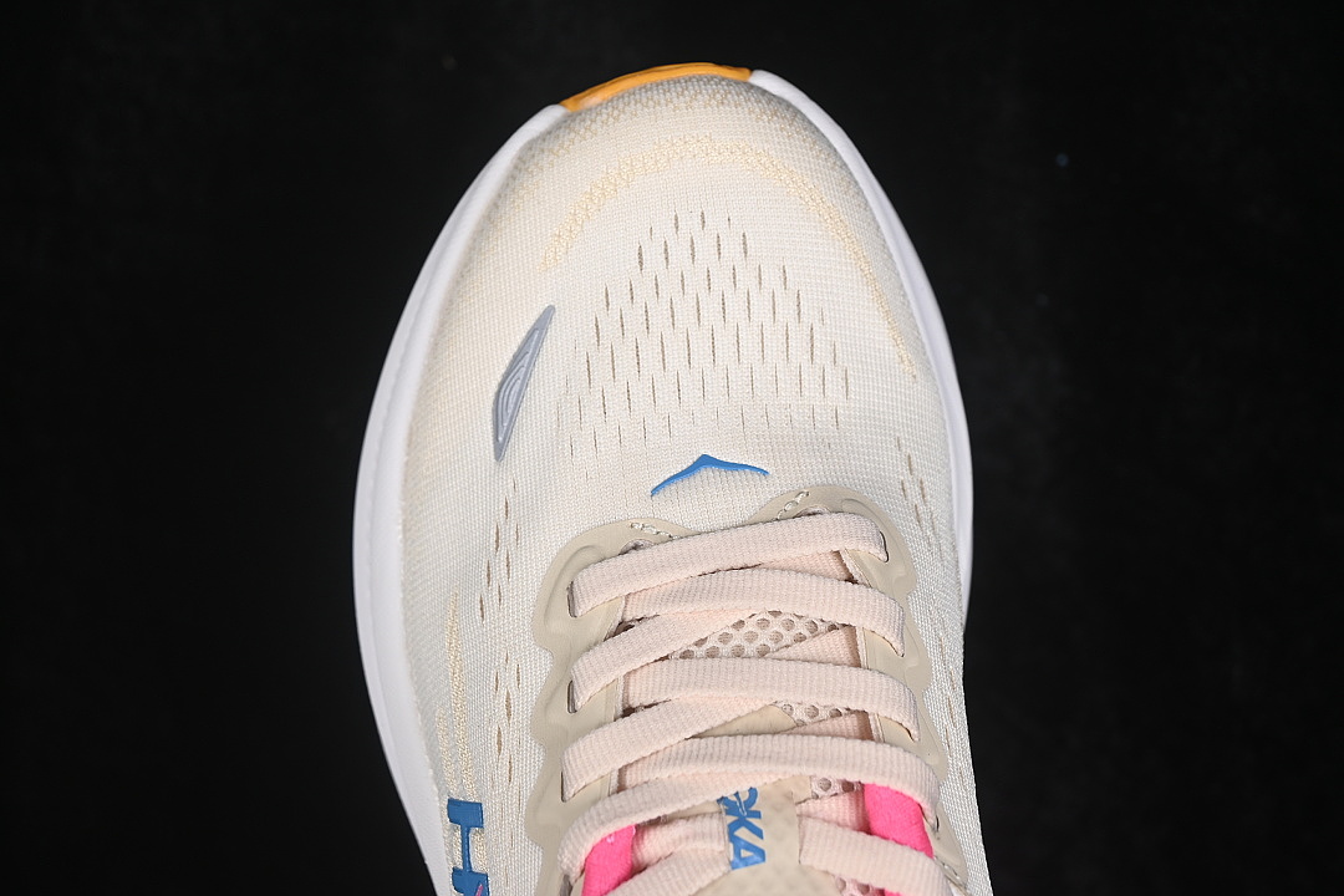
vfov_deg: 18.2
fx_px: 2800
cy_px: 448
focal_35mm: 75
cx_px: 672
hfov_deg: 27.0
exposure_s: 1/80
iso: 160
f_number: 7.1
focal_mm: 50
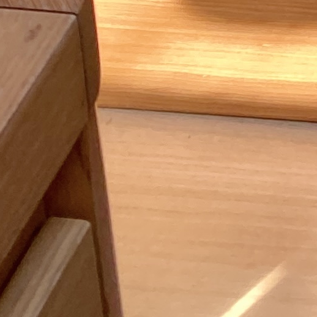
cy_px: -828
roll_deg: +0.2
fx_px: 1855
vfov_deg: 7.6
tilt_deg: -16.4
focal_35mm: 179
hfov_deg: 8.7
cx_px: 801
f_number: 1.8
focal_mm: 4.25
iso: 80
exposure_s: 1/121
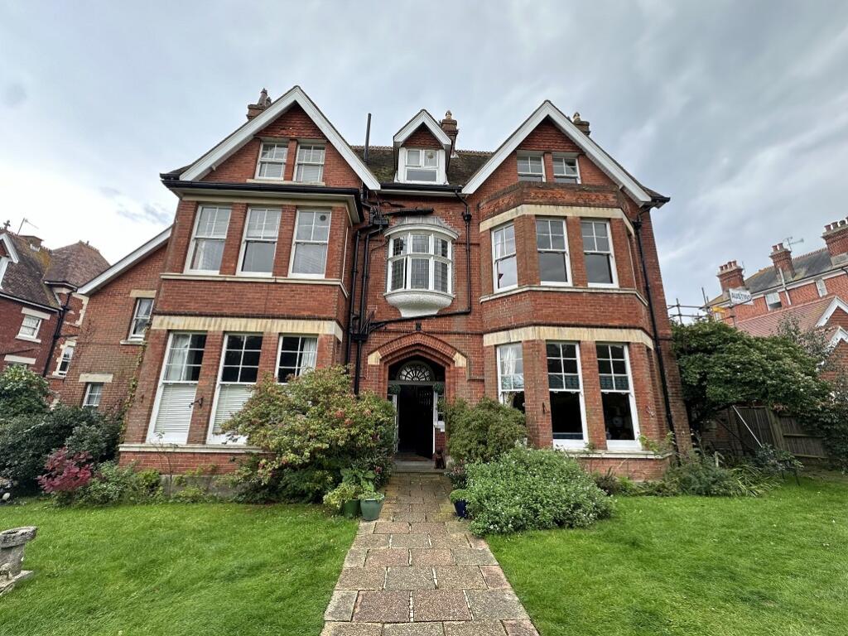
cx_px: 424
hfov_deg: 102.1
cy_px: 318
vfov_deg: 85.7
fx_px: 343
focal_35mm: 14
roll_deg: -0.9
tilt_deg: +15.0
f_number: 2.2
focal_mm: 2.22
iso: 40
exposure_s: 1/99
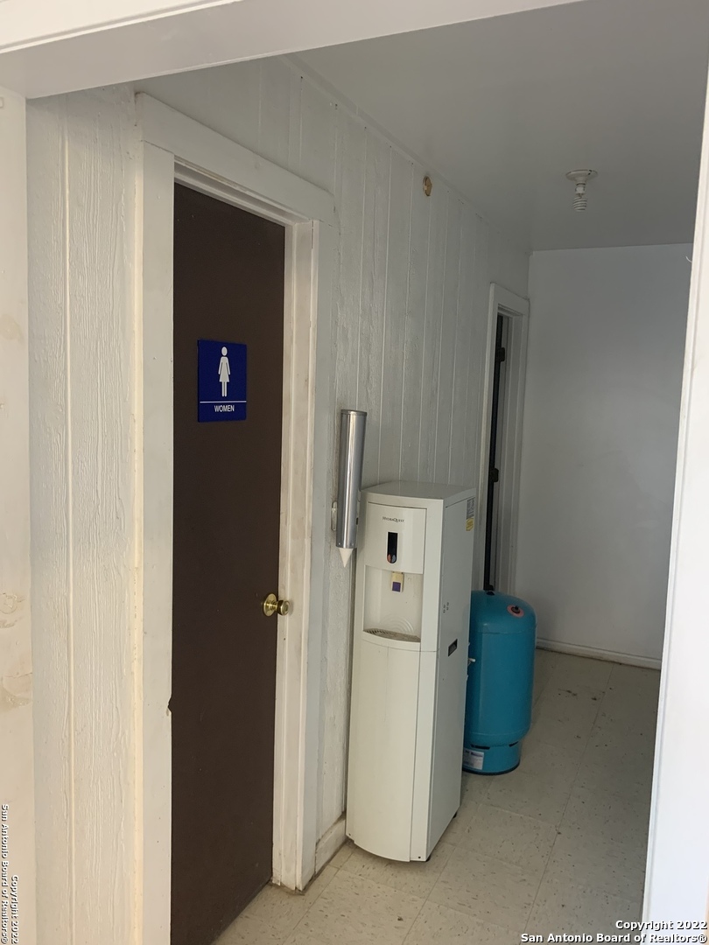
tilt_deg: -5.7
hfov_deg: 53.1
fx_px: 710
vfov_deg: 67.3
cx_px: 354
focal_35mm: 26
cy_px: 472
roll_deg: -2.3
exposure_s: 1/60
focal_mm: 4.25
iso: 250
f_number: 1.8
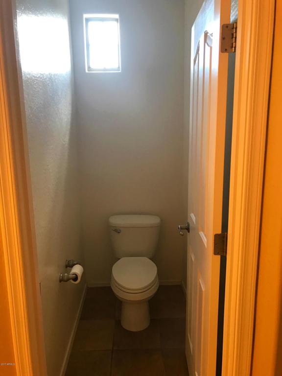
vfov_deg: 63.4
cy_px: 188
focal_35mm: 28
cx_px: 141
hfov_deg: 49.7
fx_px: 304
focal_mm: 3.99
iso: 32
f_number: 1.8
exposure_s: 1/24
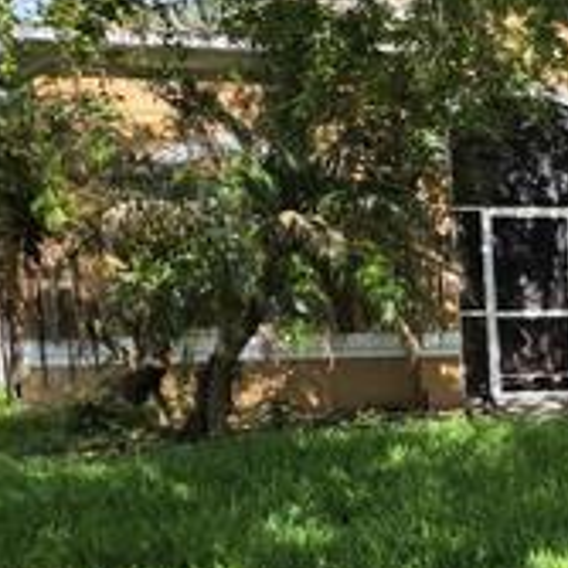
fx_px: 817
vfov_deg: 37.0
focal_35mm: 44
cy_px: 456
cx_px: 786
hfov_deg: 29.0
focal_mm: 2.2
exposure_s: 1/3697
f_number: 2.2
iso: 100
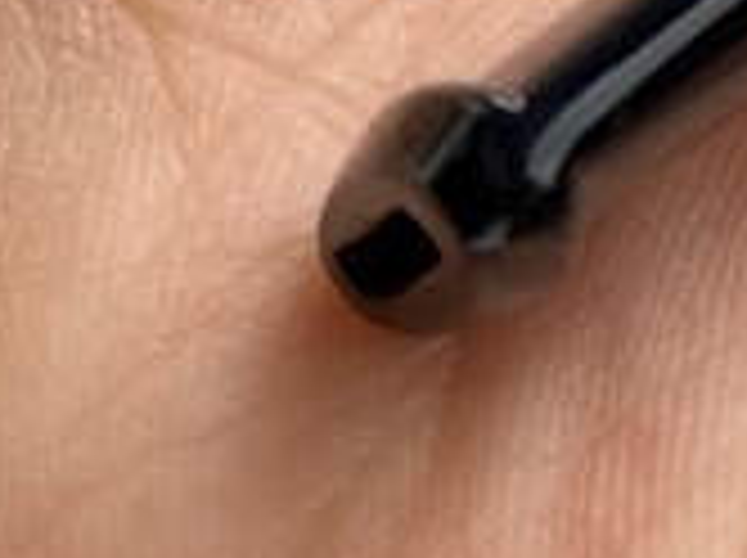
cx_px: 2241
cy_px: -1112
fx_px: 7994
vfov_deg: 3.9
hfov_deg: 5.1
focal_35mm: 371
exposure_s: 1/962
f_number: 1.78
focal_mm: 6.86
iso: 64
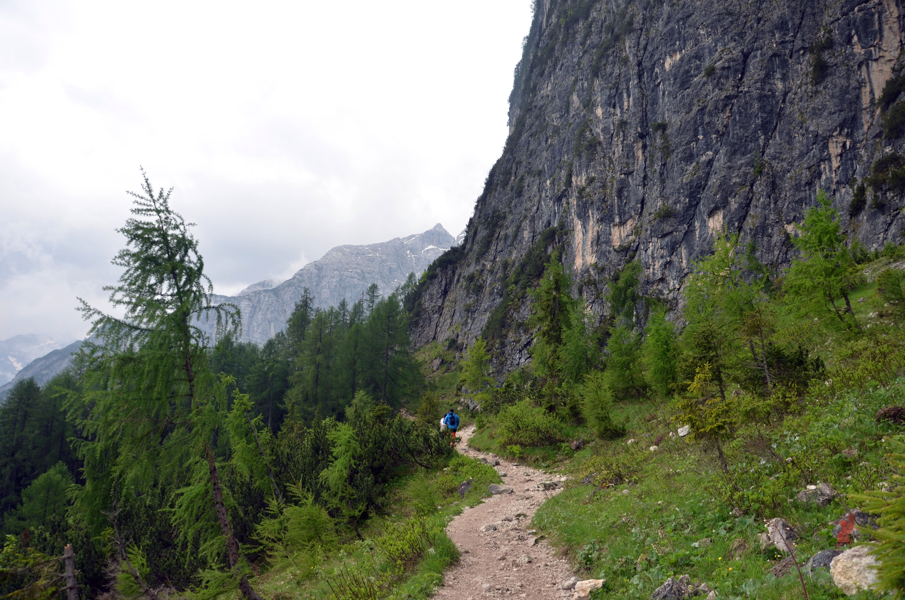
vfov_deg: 47.7
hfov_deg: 67.5
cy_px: 300
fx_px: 677
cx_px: 452
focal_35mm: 27
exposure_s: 1/250
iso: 100
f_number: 5.6
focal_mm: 18
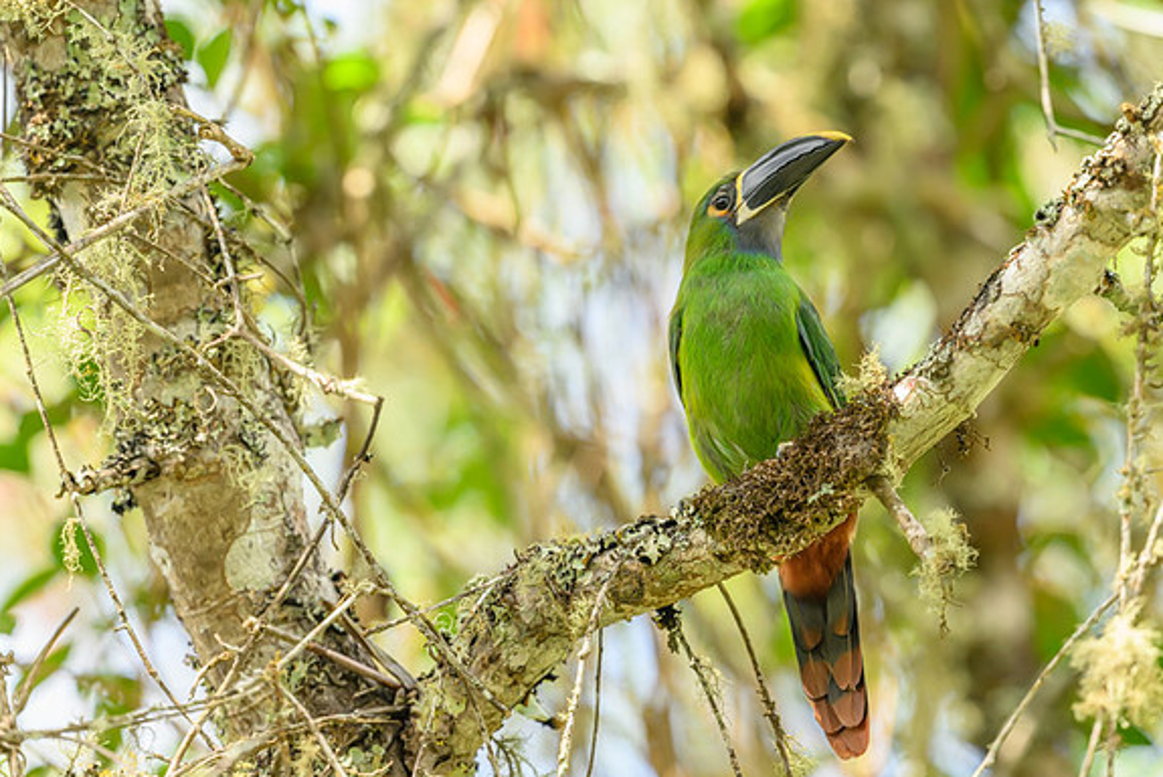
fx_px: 15061
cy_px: 327
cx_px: 672
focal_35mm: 466
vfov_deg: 3.0
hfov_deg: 4.4
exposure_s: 1/2000
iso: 1600
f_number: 4
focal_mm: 400
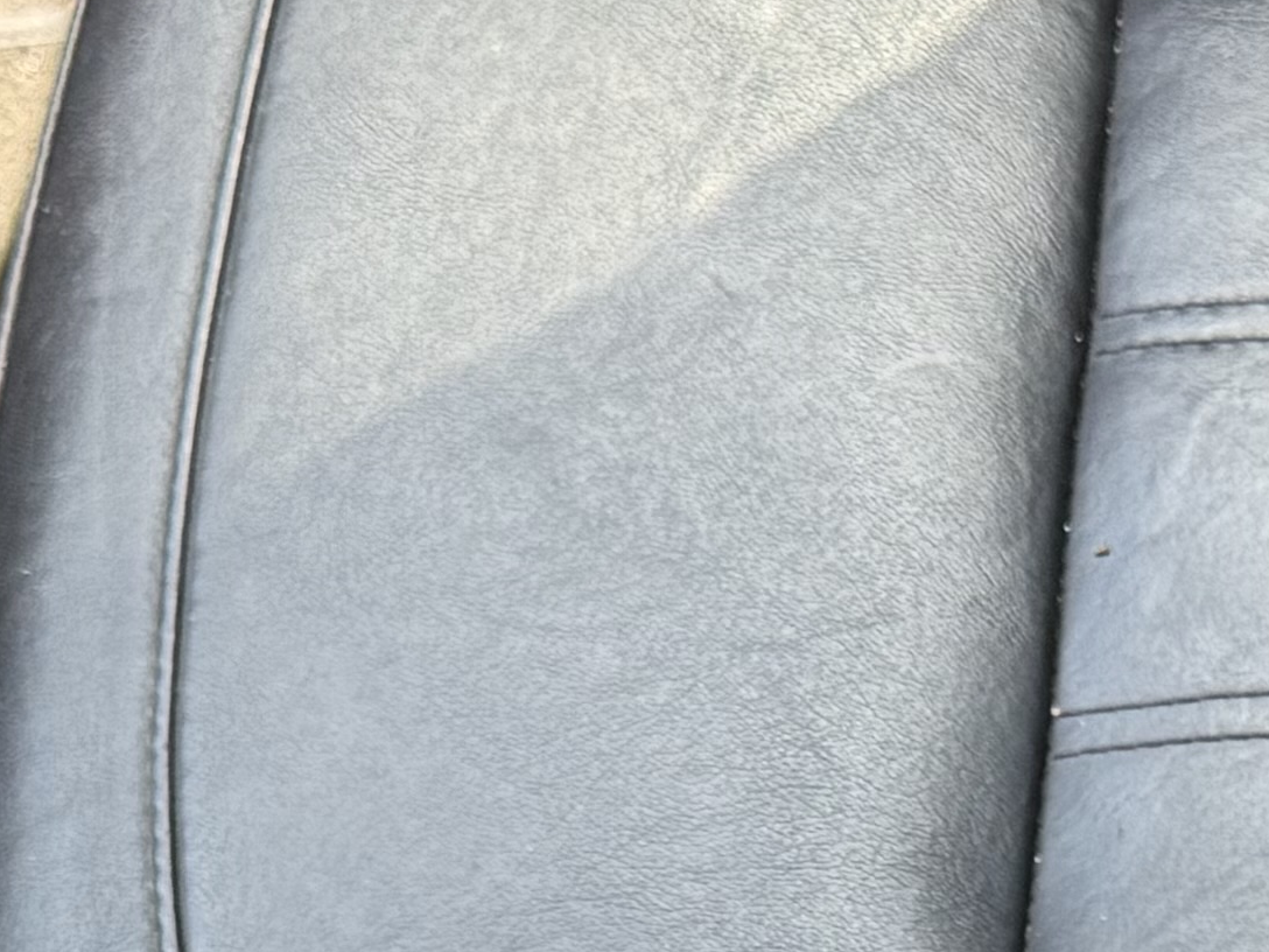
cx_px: 809
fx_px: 4619
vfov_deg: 11.1
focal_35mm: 126
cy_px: 1597
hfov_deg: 15.6
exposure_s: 1/243
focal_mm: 6.76
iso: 200
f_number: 1.78
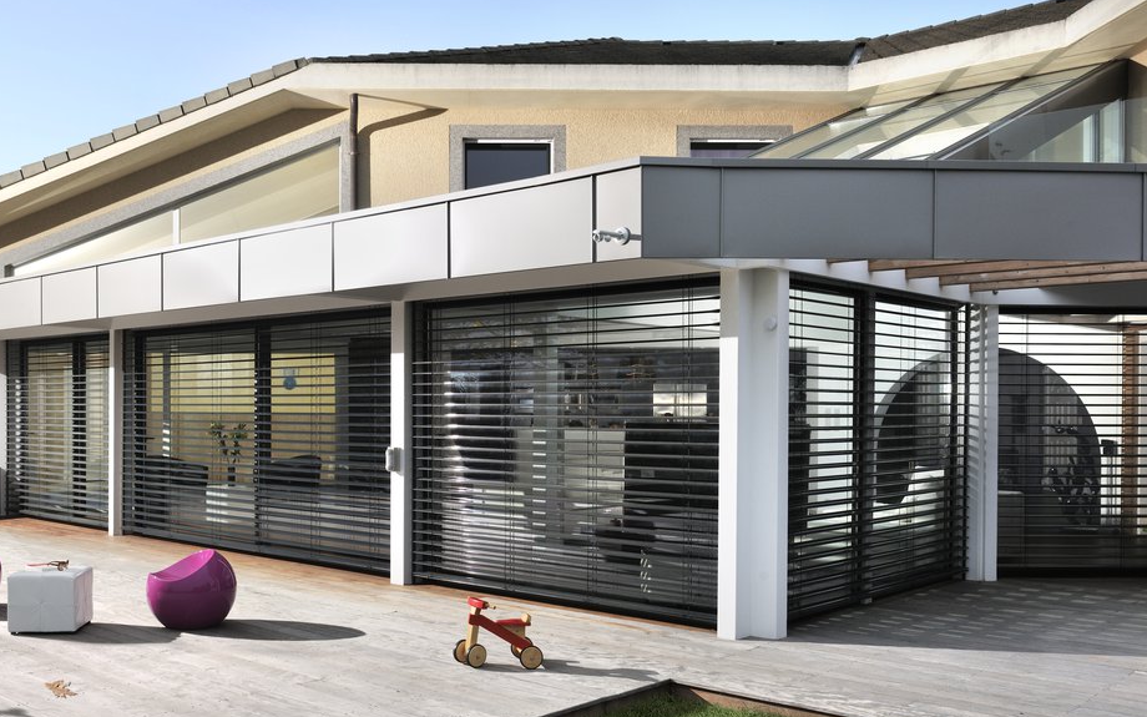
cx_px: 450
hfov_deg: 52.3
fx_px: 1157
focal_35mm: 37
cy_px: 413
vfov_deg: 34.4
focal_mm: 29
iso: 200
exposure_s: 1/40
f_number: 11
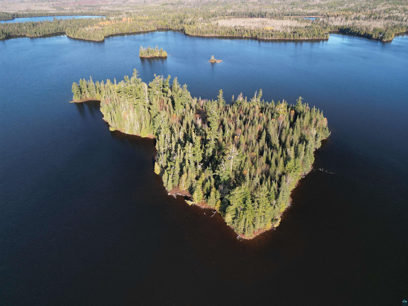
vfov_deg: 56.8
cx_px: 204
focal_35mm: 24
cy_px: 153
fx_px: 283
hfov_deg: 71.6
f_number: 1.7
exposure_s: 1/90
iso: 100
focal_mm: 6.72
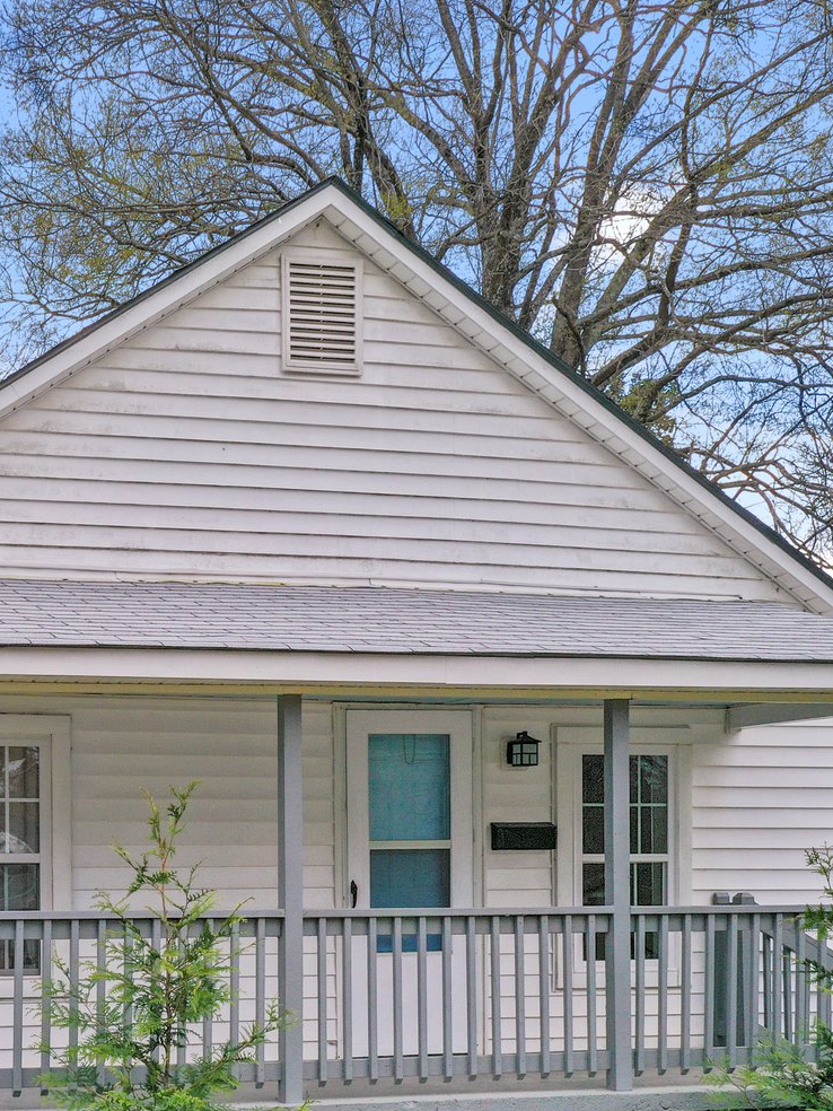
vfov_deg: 34.2
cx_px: 40
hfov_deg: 25.1
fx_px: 1797
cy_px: 696
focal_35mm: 56
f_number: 5.6
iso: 100
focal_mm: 10.26
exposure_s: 1/500
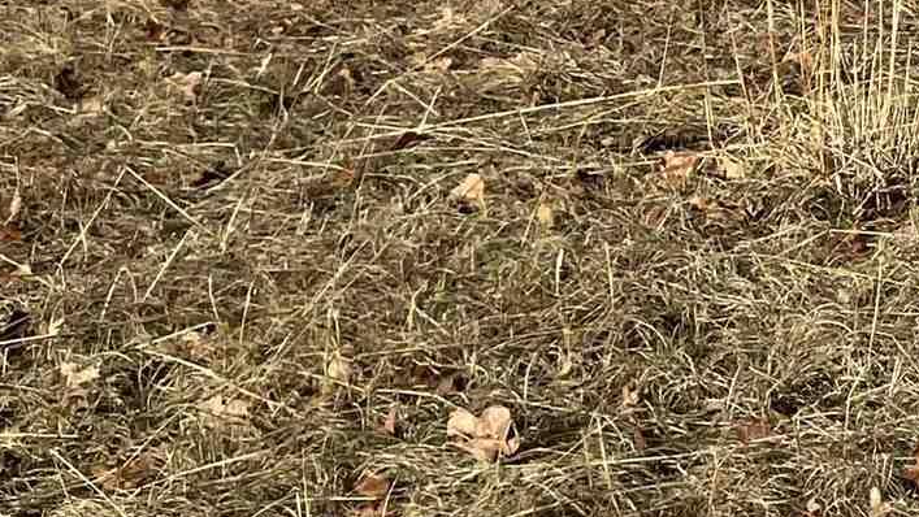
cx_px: 1830
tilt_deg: -1.9
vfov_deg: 9.3
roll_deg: -0.6
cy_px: -487
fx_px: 2998
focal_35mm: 123
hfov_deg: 14.5
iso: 50
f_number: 1.6
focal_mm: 5.1
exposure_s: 1/4484
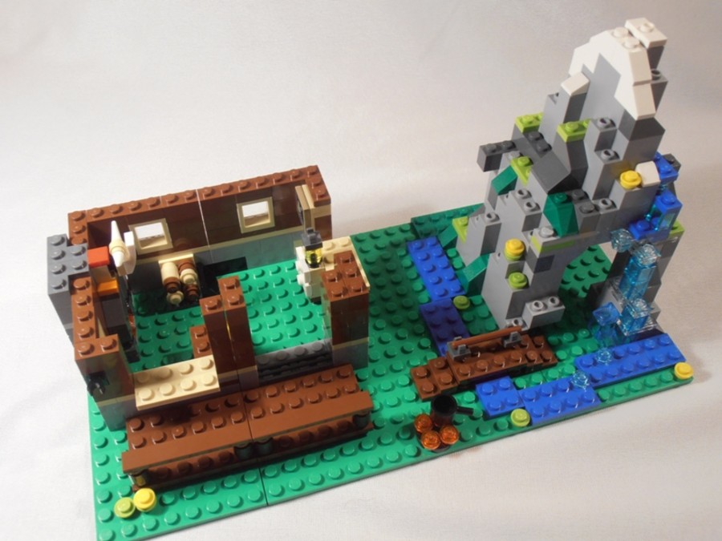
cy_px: 270
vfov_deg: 38.7
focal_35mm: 37
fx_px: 772
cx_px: 361
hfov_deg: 50.1
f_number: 3.9
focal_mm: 6.61
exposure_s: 1/20
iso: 125
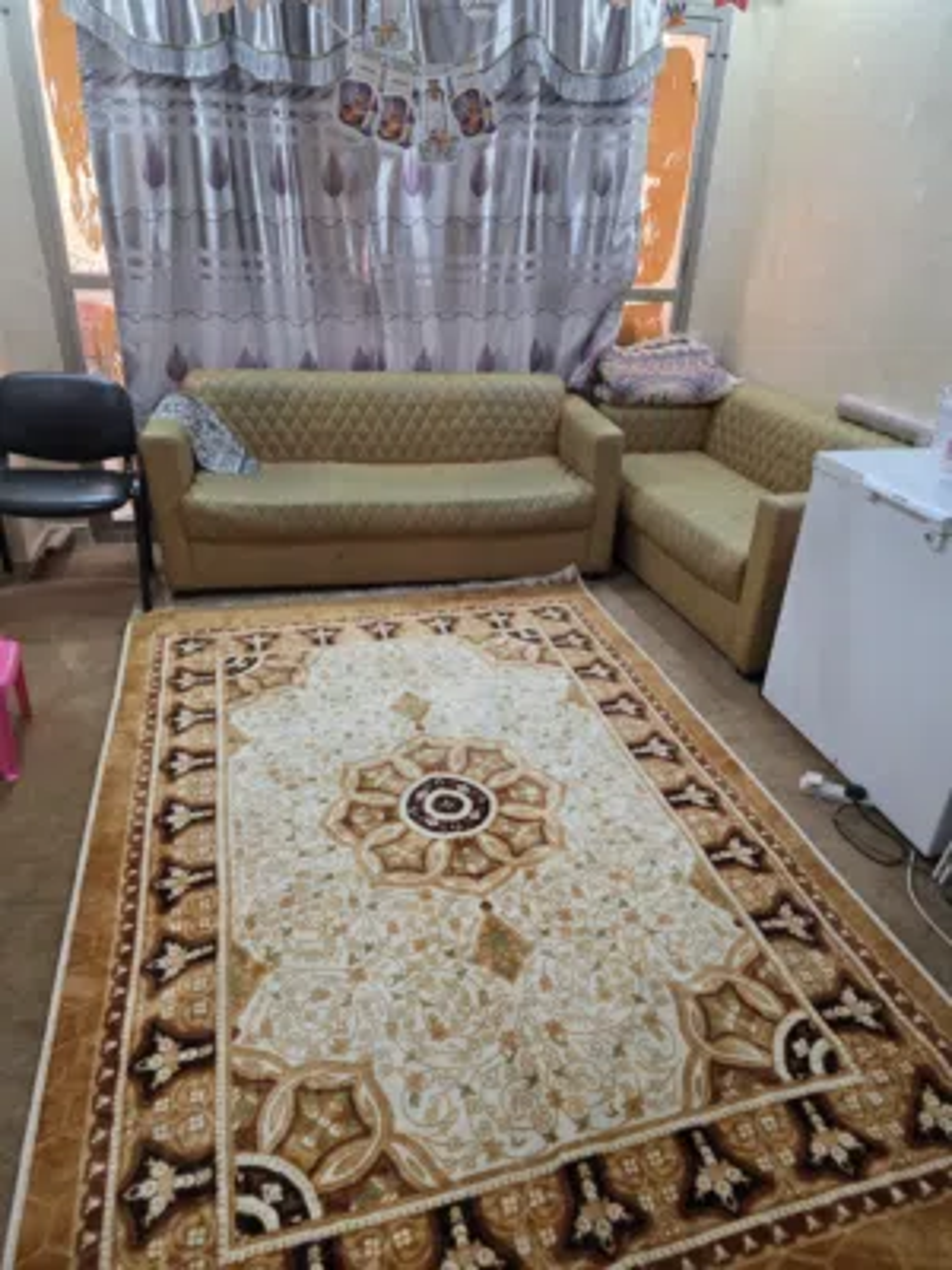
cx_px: 476
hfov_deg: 58.9
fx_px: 843
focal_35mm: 23
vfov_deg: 73.9
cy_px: 635
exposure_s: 1/100
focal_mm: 6.3
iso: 500
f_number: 1.7
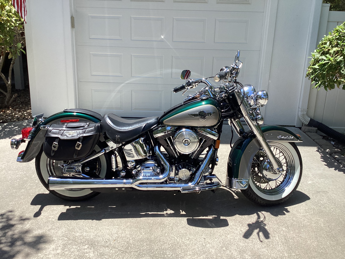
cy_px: 130
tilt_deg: -16.7
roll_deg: -1.7
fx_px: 309
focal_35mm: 31
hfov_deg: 58.4
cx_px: 172
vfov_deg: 45.4
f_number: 2.4
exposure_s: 1/849
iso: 25
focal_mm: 3.3
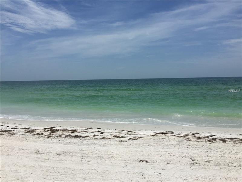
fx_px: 203
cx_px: 121
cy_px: 91
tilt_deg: -3.8
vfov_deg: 48.2
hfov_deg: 61.7
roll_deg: +0.8
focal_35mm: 29
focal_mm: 4.15
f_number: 2.2
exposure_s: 1/7937
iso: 32
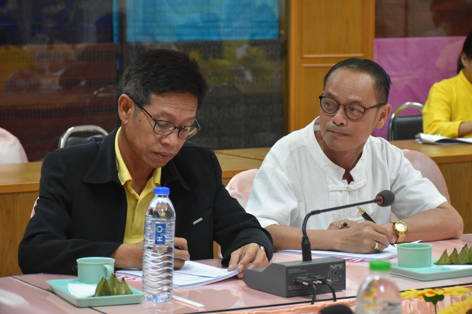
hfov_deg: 17.1
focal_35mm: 120
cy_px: 157
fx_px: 1573
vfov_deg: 11.4
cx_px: 236
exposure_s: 1/60
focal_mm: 80
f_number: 5.3
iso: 1600
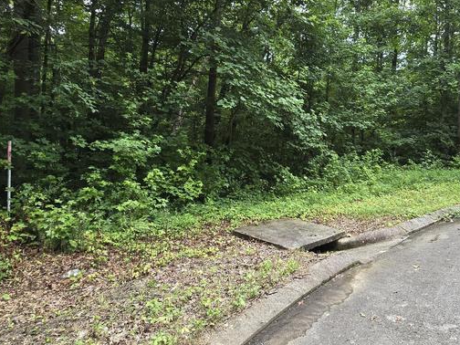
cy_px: 141
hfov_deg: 73.3
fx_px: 292
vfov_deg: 60.6
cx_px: 318
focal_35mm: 22
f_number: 2.2
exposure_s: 1/138
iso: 50
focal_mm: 2.2
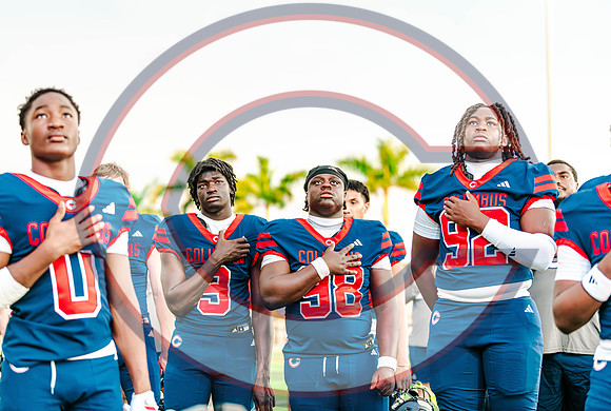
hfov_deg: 24.2
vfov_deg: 16.4
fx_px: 1428
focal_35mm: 84
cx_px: 313
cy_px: 202
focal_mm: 82
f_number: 2.8
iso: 2500
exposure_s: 1/1000
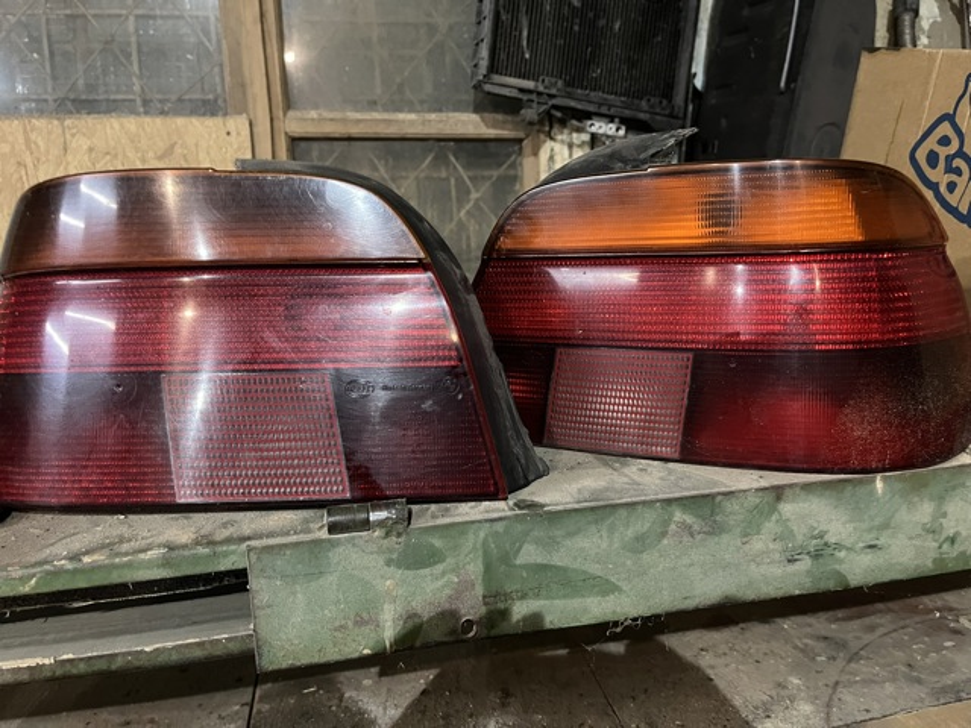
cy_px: 364
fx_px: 729
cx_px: 486
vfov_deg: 53.1
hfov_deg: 67.3
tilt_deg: -9.4
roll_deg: +3.3
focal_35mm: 26
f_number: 1.6
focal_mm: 5.1
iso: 640
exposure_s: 1/25
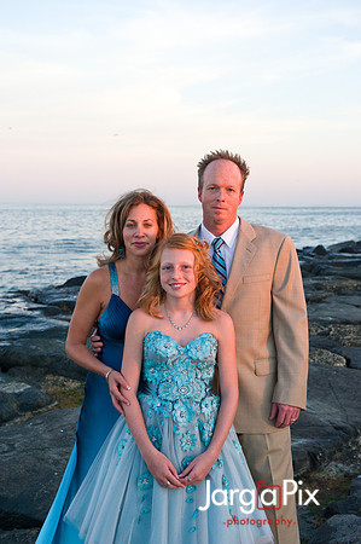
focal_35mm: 48
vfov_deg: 41.2
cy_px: 272
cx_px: 180
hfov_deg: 28.0
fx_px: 724
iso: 800
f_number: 5.6
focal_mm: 48
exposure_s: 1/200
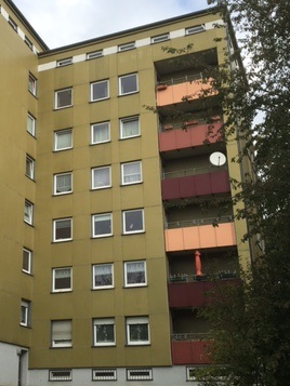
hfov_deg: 27.5
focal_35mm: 52
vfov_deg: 36.8
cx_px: 60
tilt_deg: +23.0
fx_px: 581
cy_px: 184
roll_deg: -1.0
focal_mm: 4.15
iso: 25
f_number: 2.2
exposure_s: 1/1304
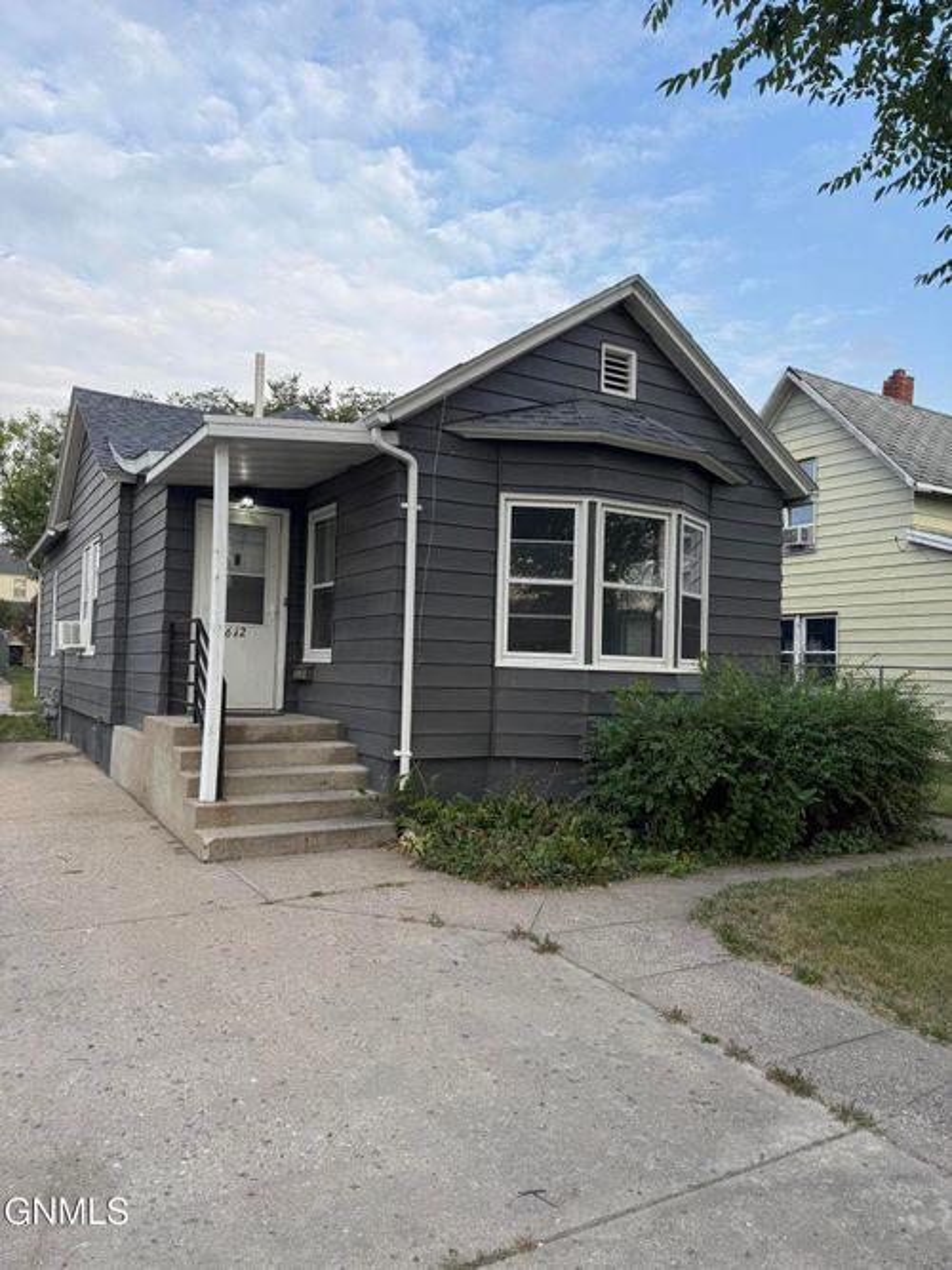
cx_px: 476
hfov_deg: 56.8
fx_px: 880
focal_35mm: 24
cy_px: 635
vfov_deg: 71.6
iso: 80
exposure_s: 1/853
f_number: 1.78
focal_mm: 6.76
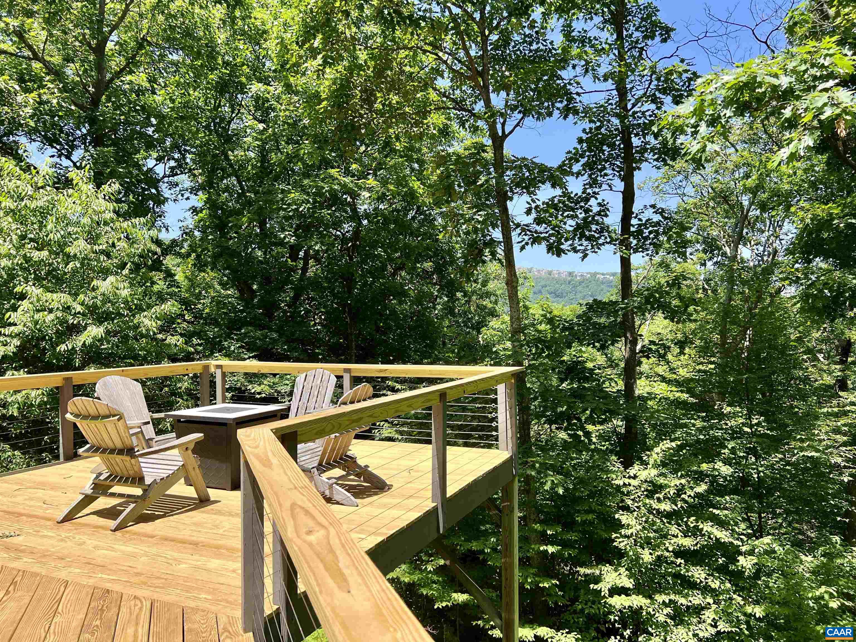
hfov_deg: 67.3
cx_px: 428
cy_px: 321
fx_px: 643
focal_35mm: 26
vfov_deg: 53.1
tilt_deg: -0.1
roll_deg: +0.7
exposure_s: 1/1361
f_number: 1.5
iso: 50
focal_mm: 5.7
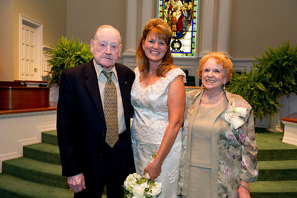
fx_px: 264
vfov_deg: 41.1
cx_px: 148
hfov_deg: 58.7
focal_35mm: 32
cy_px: 99
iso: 1600
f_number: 4.5
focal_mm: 32
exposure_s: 1/60
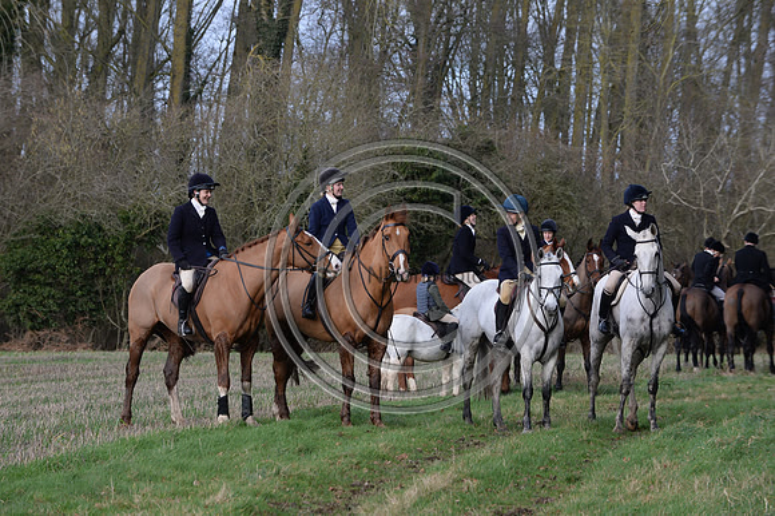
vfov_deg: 7.2
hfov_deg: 10.8
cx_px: 388
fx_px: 4088
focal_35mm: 190
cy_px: 258
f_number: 8
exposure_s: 1/1250
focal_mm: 190
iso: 1600
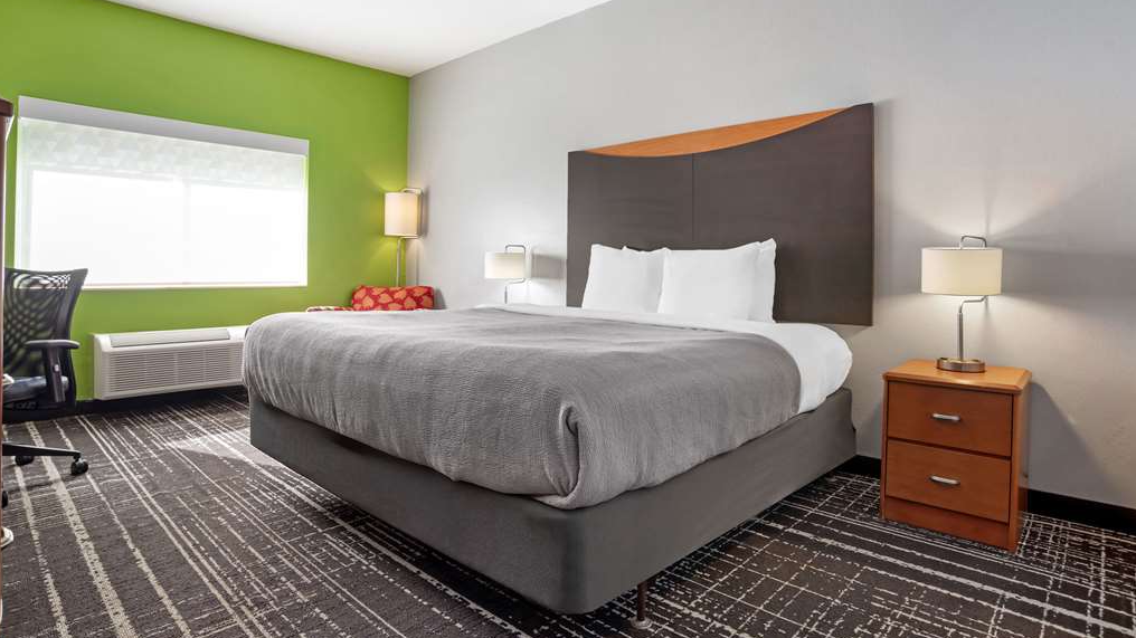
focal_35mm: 19
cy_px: 265
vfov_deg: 58.0
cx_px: 566
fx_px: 572
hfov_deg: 89.6
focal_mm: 18
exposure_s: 1/20
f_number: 10
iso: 400
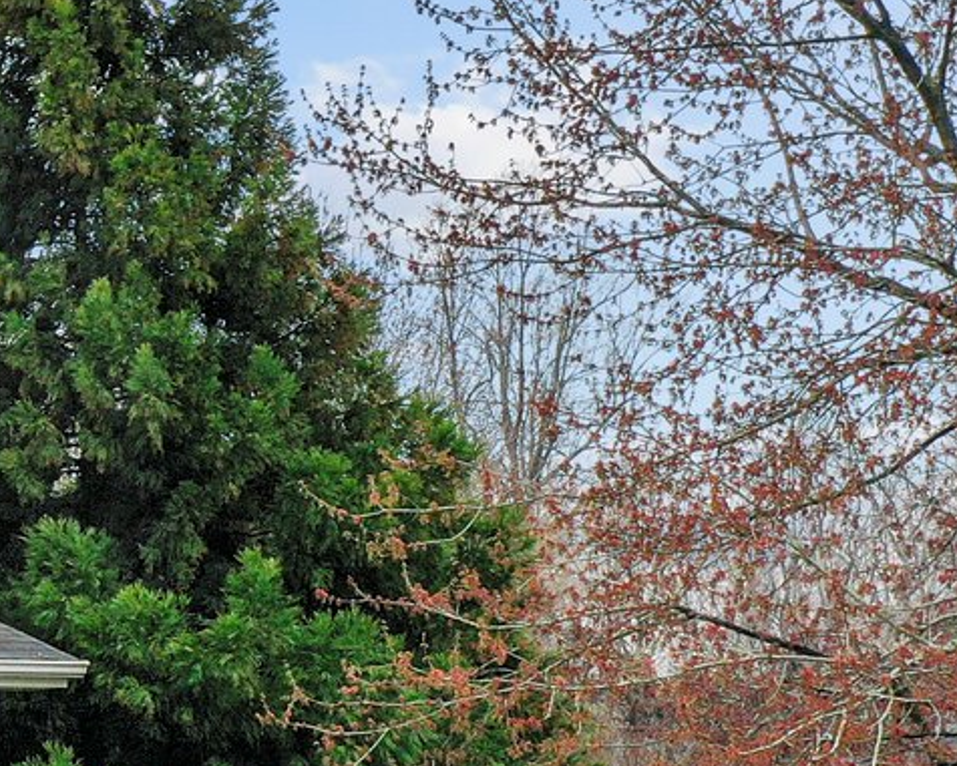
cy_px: 429
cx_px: -919
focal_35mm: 113
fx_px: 3201
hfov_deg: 14.4
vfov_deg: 13.6
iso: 100
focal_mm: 10.26
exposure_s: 1/240
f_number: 5
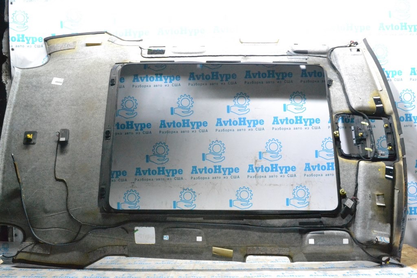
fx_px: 382
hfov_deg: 57.2
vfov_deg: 40.0
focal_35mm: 33
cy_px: 139
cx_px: 208
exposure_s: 1/160
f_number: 9
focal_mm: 22
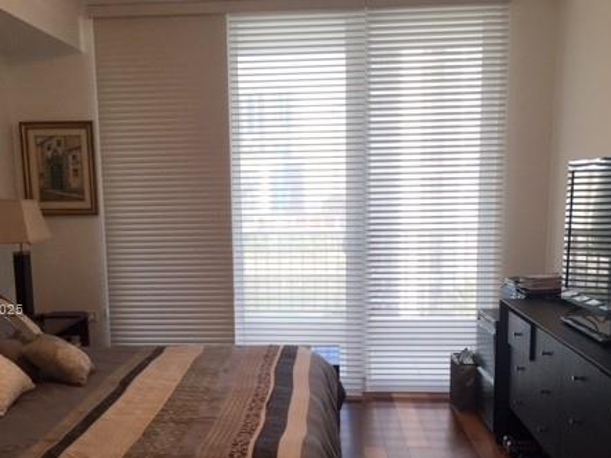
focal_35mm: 42
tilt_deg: -7.7
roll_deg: +0.9
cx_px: 276
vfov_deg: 34.0
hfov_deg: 44.8
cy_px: 310
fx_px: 741
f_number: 2.2
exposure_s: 1/120
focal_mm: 4.15
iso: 80
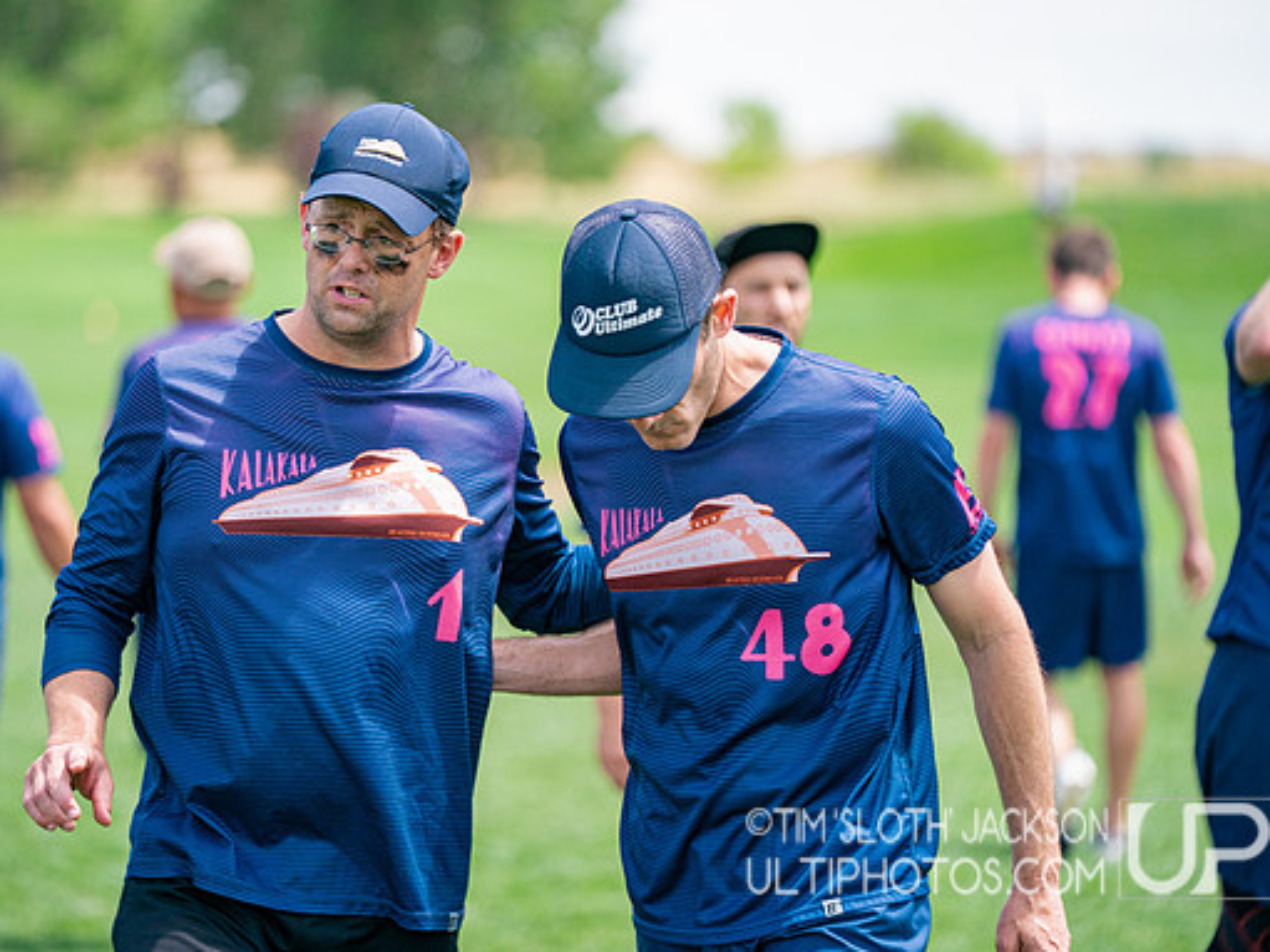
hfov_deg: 11.0
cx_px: 589
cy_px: 474
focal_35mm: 180
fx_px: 6602
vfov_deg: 8.2
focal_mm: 165
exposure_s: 1/5000
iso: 500
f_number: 2.8
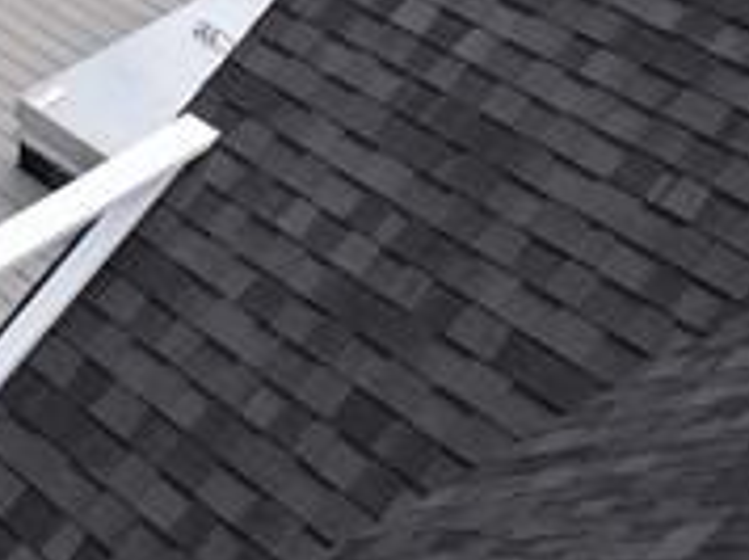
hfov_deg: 21.4
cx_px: -278
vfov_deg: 16.4
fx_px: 1750
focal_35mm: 81
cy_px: -305
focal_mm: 12.29
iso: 140
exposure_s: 1/30
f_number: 2.8
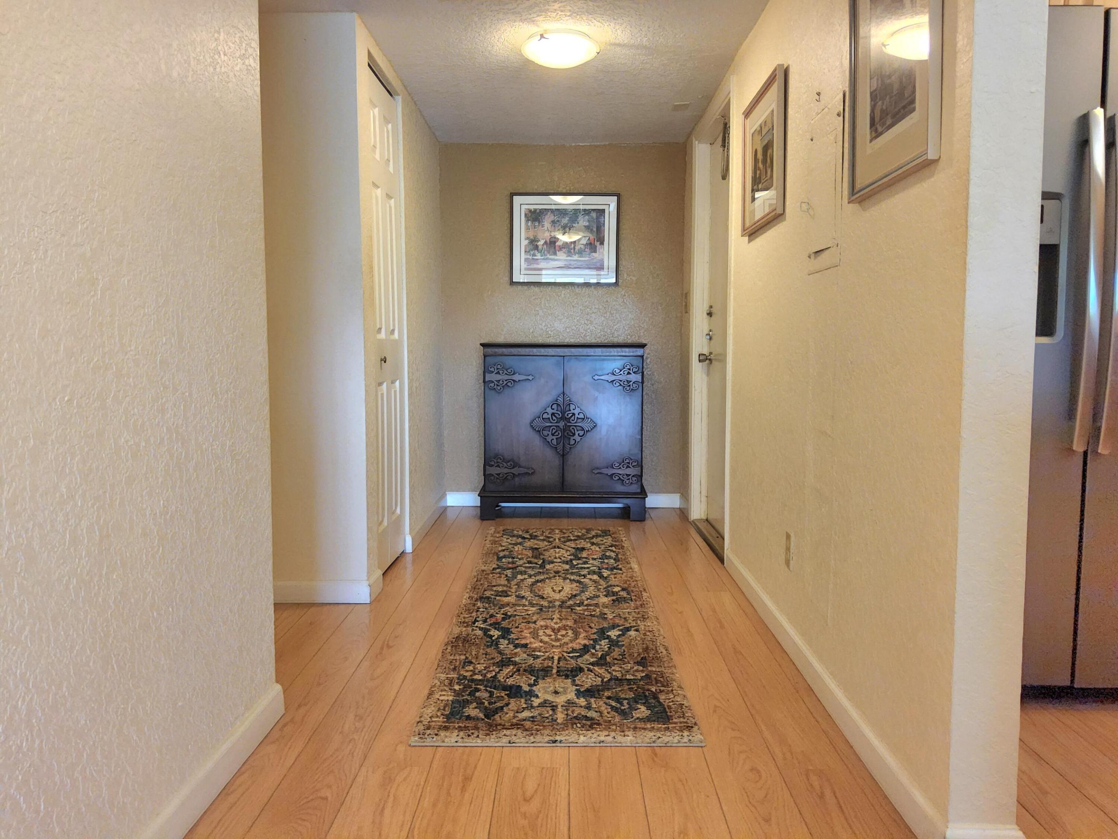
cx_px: 559
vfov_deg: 54.9
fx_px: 807
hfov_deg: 69.4
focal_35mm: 25
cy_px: 420
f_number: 2
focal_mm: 3.08
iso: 640
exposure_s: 1/120
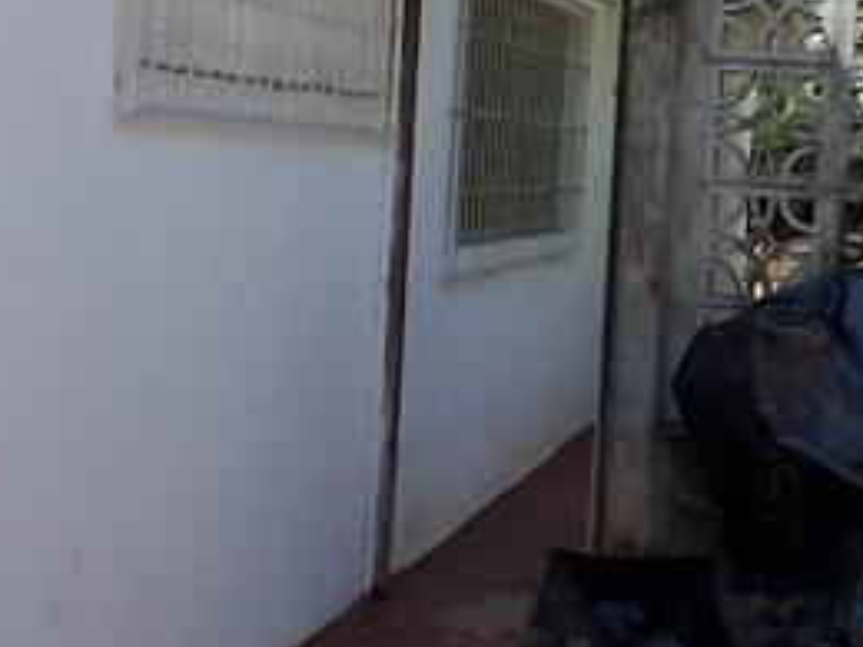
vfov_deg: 21.8
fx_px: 1670
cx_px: 856
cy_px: 176
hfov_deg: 27.4
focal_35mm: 67
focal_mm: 1.4
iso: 50
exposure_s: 1/825
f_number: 2.2
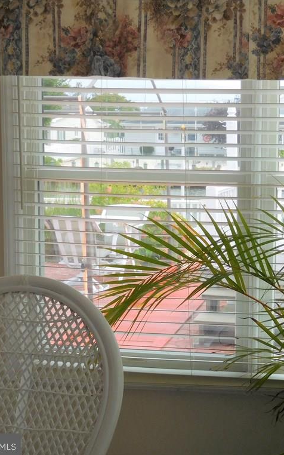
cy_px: 229
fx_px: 706
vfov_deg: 35.7
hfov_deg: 22.2
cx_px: 252
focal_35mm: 57
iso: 125
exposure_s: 1/250
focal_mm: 7.1
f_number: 3.9
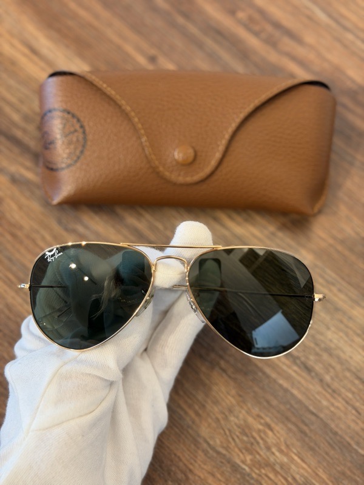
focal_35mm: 48
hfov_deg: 30.3
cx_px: 182
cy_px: 242
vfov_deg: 39.7
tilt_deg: -72.8
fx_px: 673
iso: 200
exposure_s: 1/60
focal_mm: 6.76
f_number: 1.78
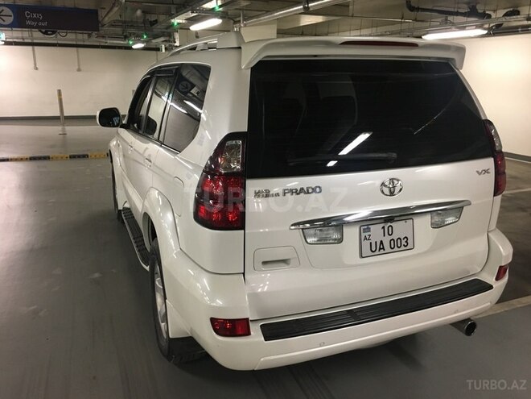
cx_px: 266
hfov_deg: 61.7
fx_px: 445
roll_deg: -0.5
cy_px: 200
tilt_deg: -16.6
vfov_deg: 48.2
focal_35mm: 29
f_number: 2.2
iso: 160
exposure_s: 1/33
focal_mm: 4.15
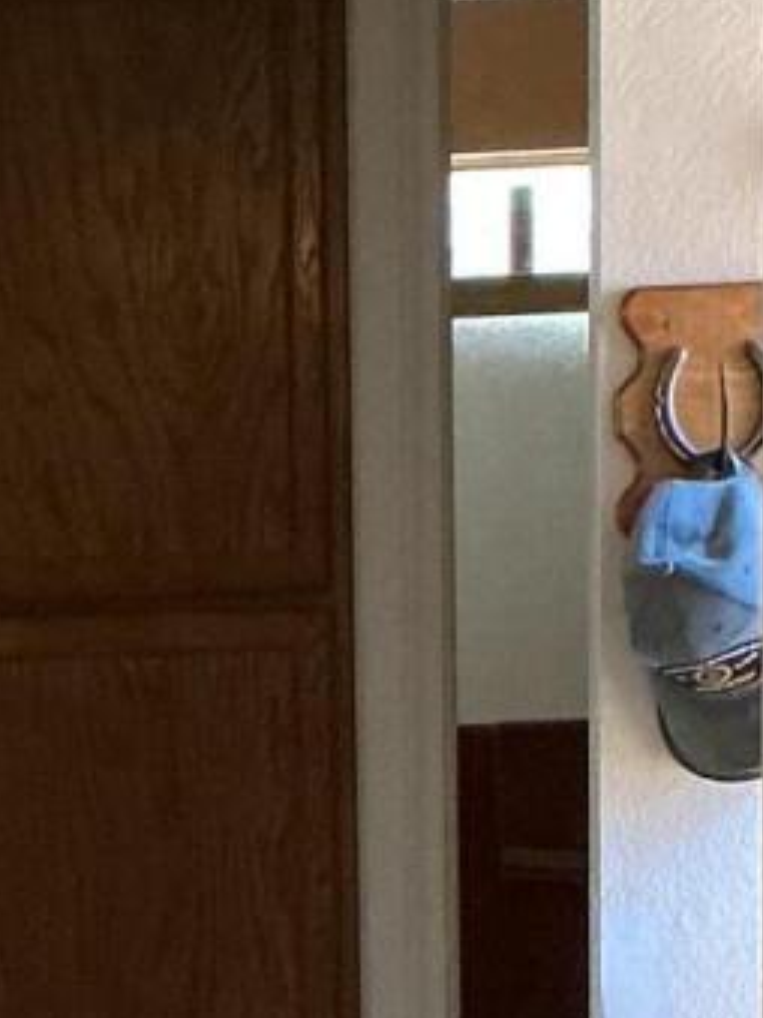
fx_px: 5029
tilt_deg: -10.4
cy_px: 1396
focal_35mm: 171
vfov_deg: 11.2
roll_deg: +2.8
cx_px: -150
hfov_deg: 8.6
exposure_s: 1/40
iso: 320
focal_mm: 3
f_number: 1.8
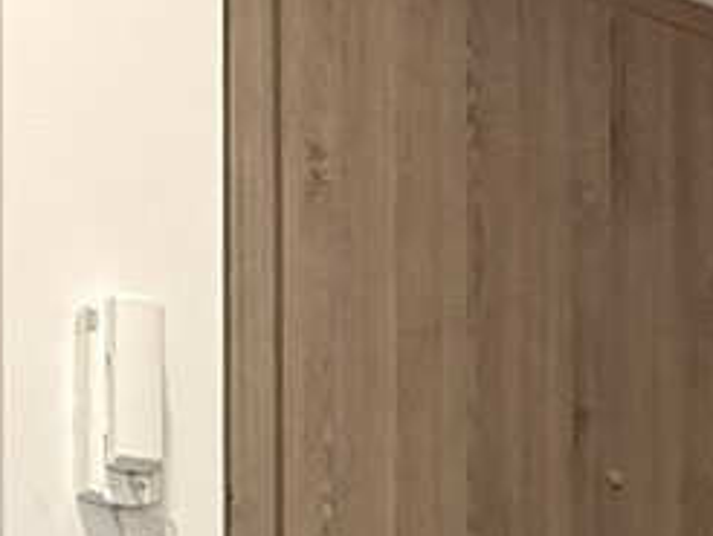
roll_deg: +0.1
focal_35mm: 91
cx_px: 304
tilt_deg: -0.2
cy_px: 898
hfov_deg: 21.5
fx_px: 1876
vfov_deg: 14.7
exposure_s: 1/99
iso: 250
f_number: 2.2
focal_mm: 2.22
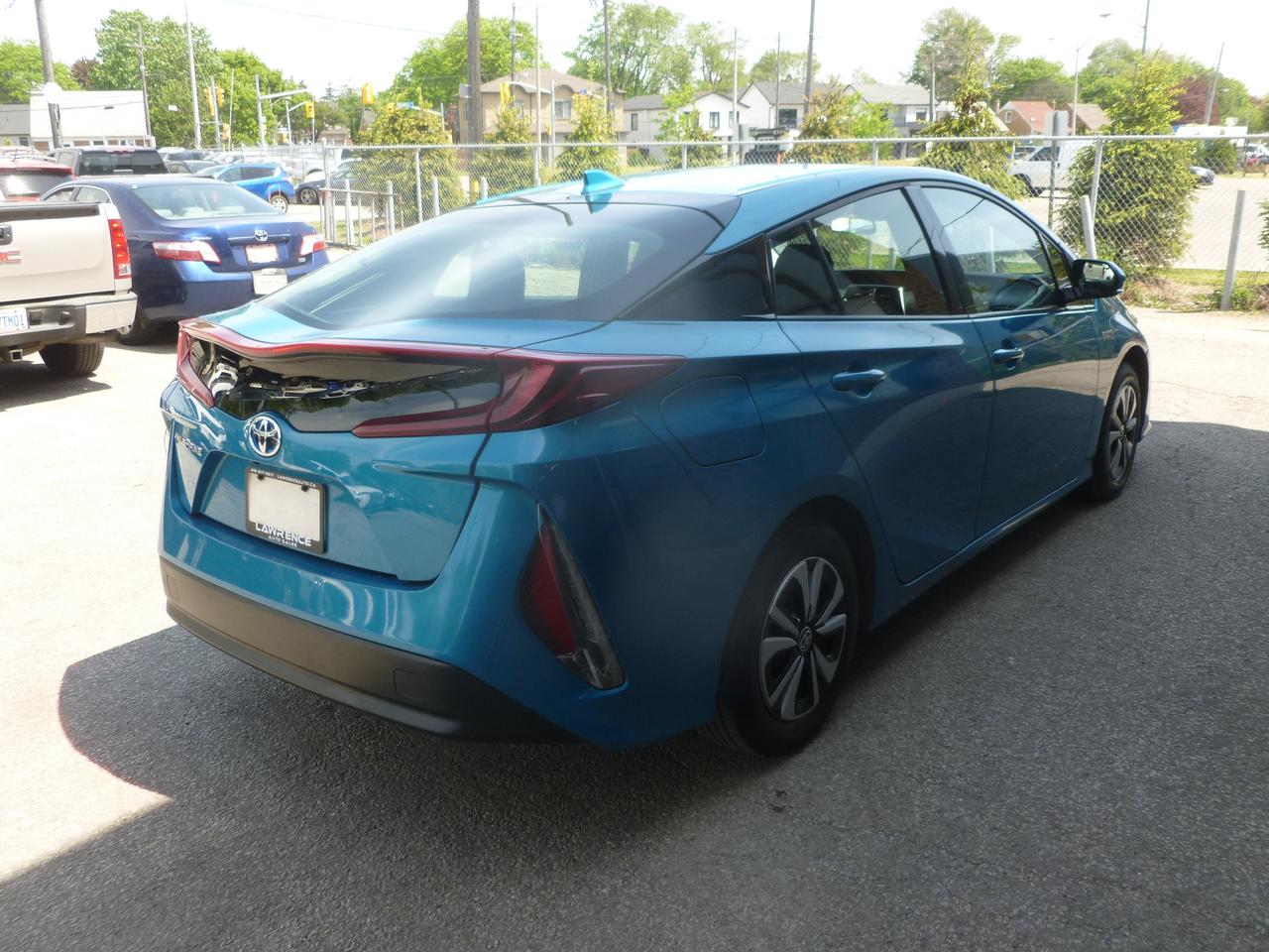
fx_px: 1026
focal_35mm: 28
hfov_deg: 63.4
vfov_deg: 49.7
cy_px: 476
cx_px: 634
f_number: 3.3
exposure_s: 1/250
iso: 100
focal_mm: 5
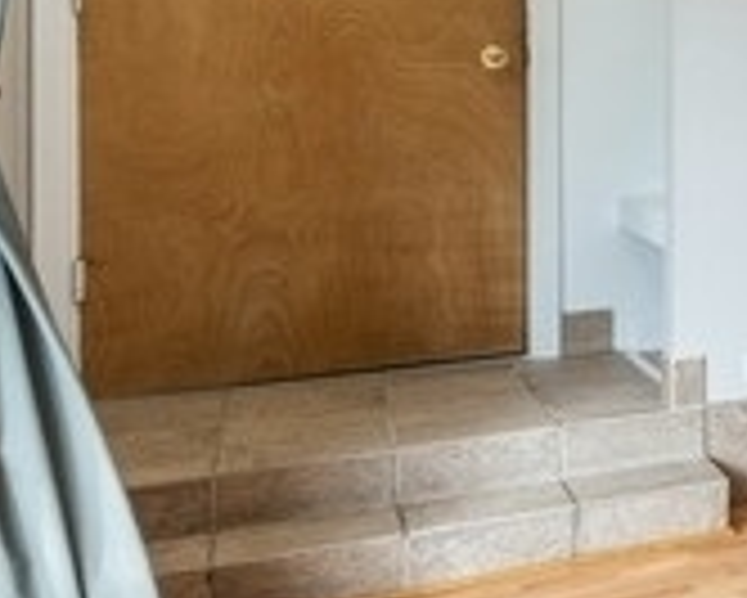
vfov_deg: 24.5
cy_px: 94
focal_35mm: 61
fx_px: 1349
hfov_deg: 17.2
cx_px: 1624
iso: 200
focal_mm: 12
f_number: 9
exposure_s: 1/10
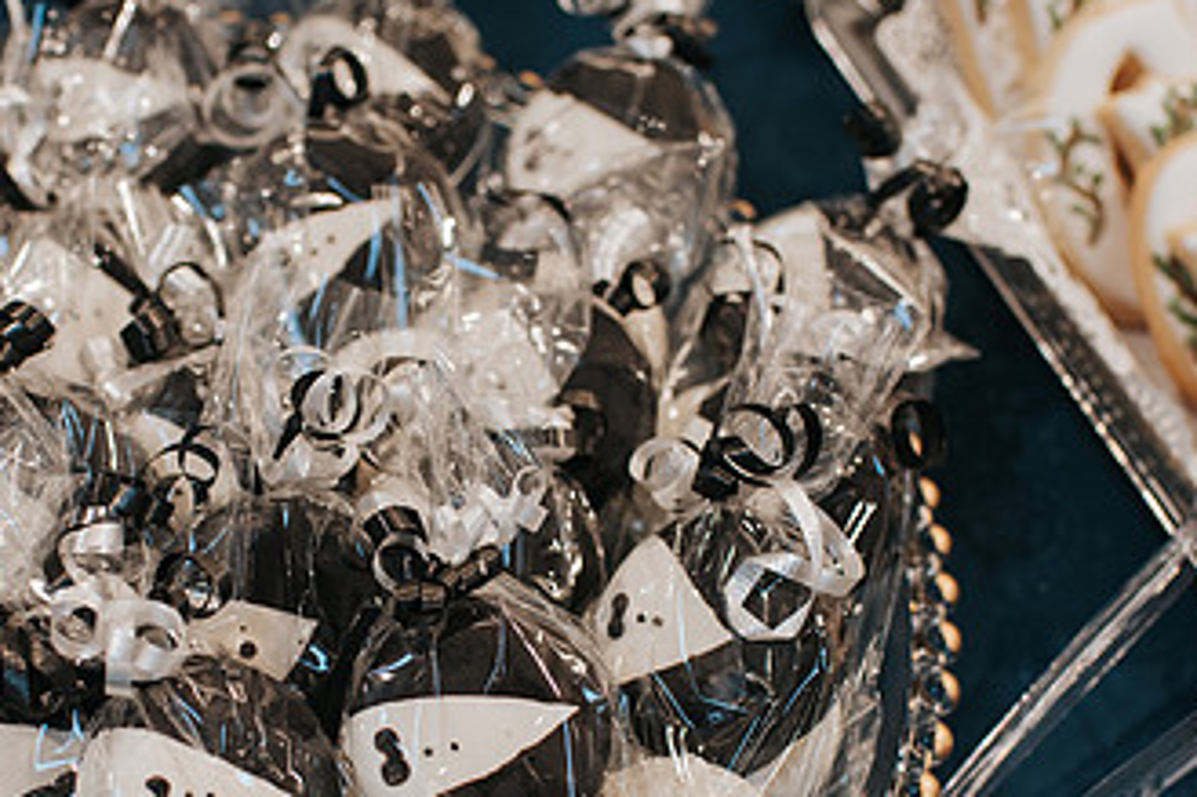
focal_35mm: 70
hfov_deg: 28.7
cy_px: 628
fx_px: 2326
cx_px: 406
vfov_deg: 19.3
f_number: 3.2
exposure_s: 1/250
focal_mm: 35
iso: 1000
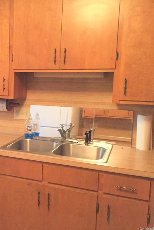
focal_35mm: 41
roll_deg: -1.8
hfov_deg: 31.2
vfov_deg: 47.4
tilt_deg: -10.1
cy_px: 114
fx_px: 263
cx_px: 17
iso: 250
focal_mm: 4.15
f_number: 2.2
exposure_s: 1/20
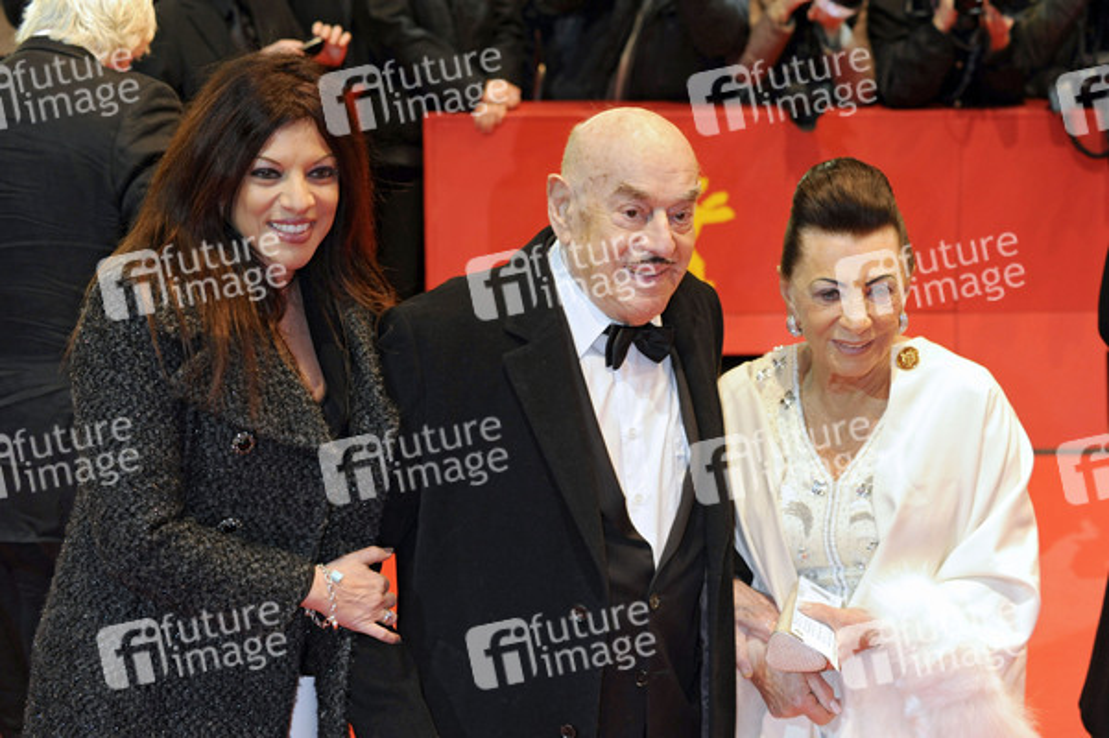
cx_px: 554
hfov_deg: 28.9
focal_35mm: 70
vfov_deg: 19.4
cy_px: 369
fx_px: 2155
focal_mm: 70
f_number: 5.6
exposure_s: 1/200
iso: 2000
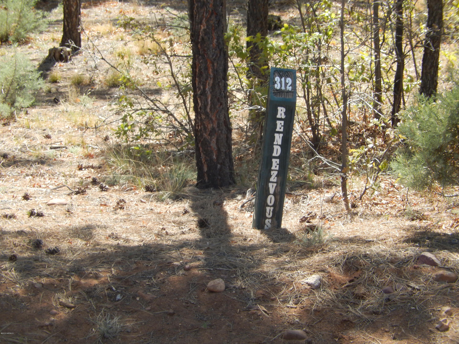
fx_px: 2241
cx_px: 230
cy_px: 172
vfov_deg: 8.8
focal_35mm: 169
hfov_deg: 11.7
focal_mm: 30.3
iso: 125
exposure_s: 1/160
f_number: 5.7
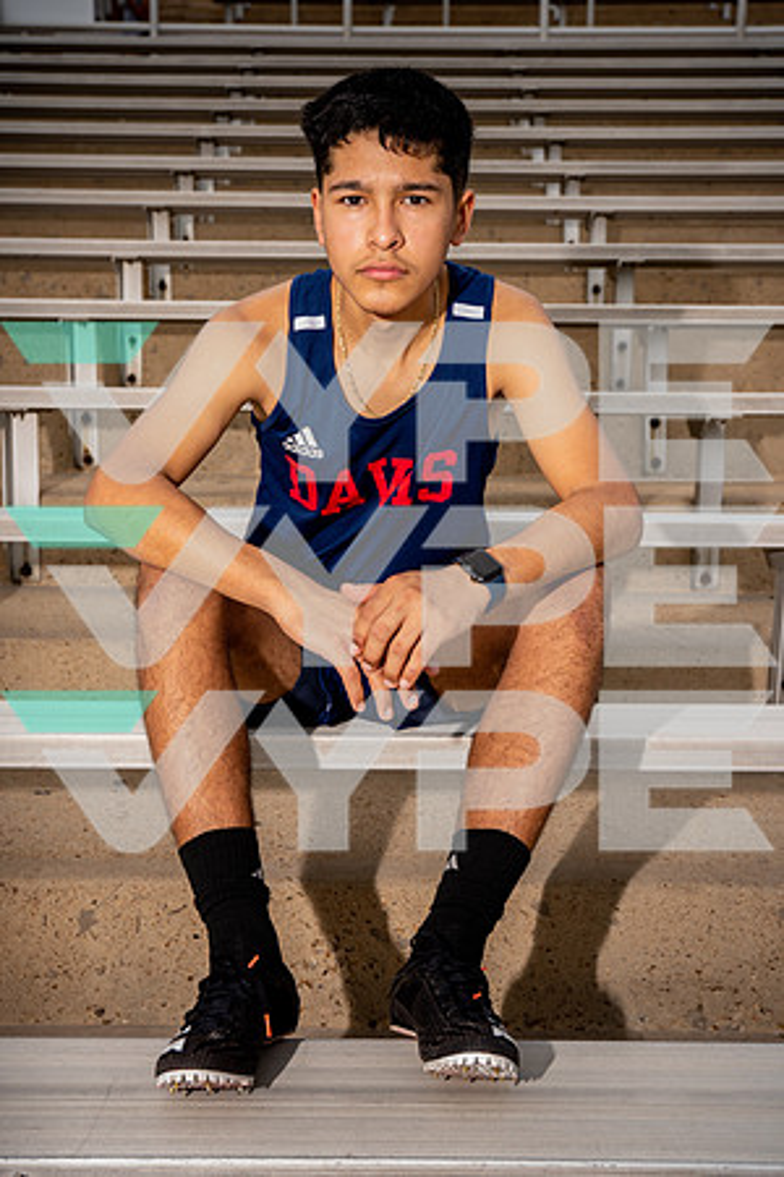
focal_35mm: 44
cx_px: 392
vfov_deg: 44.5
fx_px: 1437
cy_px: 588
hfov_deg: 30.5
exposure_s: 1/250
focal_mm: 44
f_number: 6.3
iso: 80
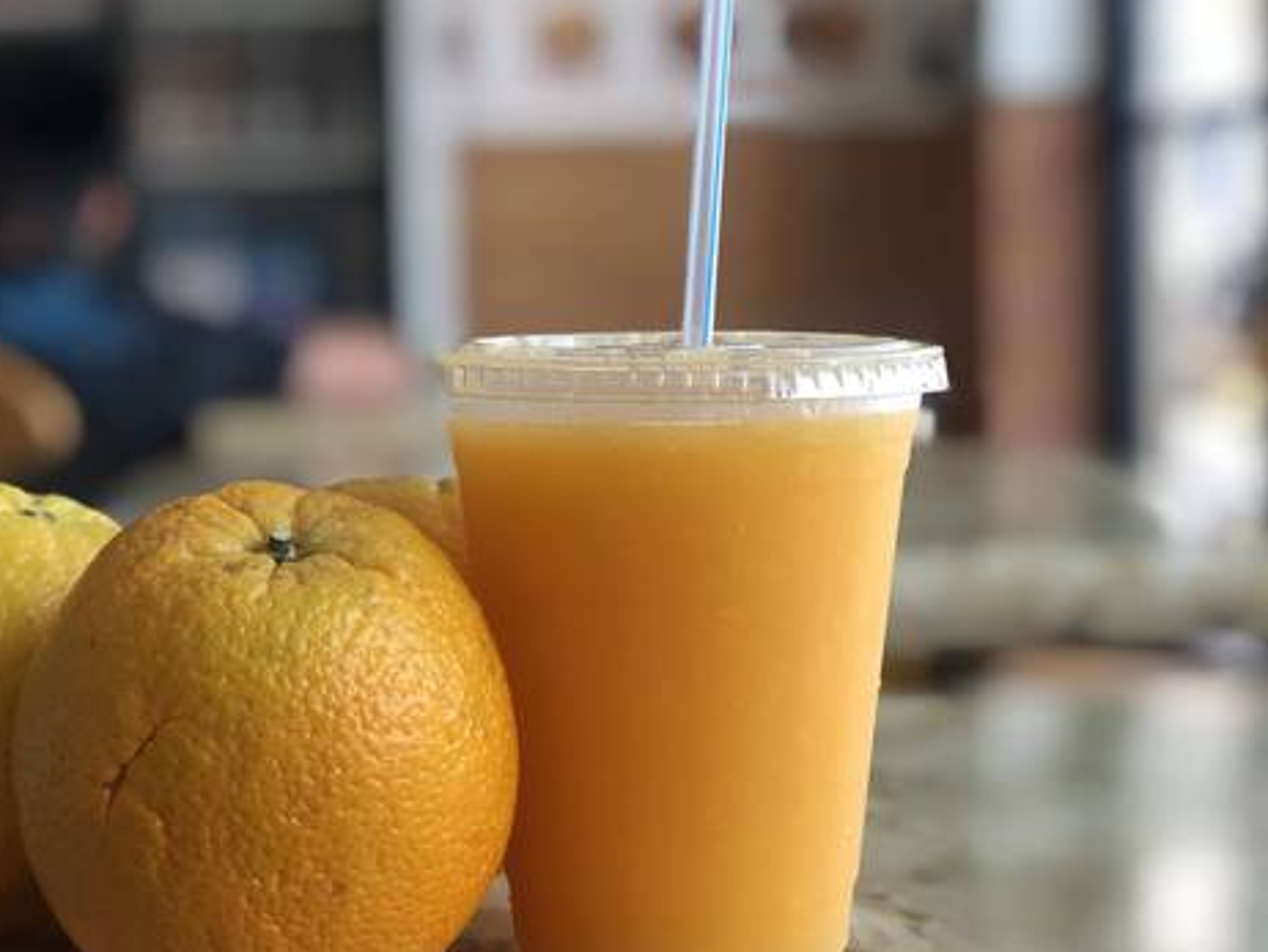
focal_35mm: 66
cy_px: 508
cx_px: 500
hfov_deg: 29.3
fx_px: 2419
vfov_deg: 22.3
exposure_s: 1/60
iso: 16
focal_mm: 6
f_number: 2.4
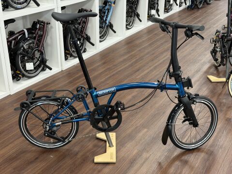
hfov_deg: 39.7
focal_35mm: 48
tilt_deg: -25.1
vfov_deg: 30.3
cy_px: 87
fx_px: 322
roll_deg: -1.1
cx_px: 116
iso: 160
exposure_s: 1/60
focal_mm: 6.76
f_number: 1.78
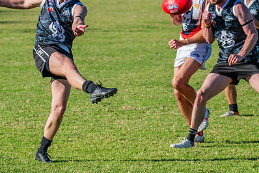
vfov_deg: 3.9
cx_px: 74
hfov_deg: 5.9
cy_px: 62
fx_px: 2527
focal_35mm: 351
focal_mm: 240
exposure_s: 1/1600
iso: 800
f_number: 8
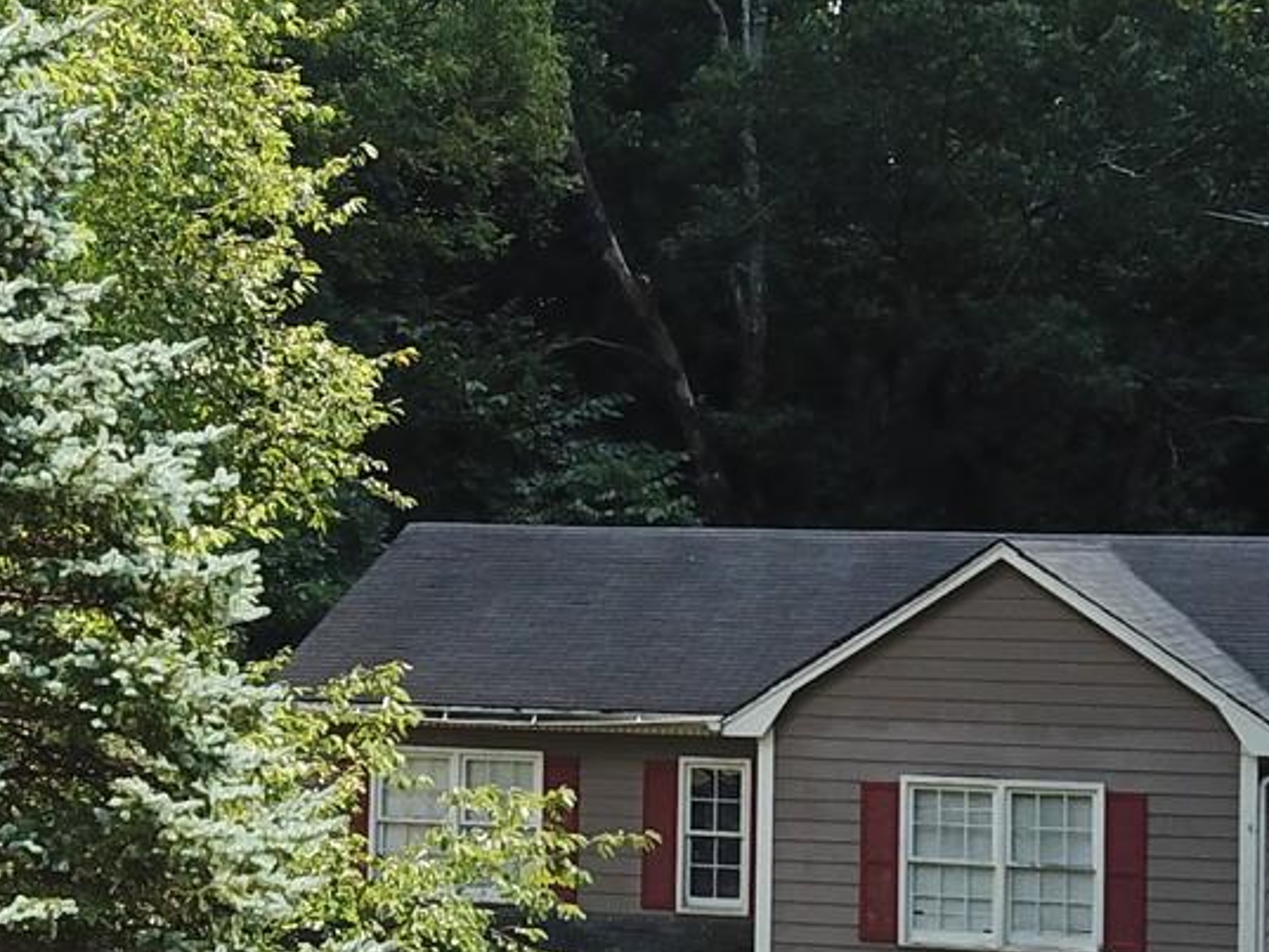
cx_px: 624
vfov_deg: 15.9
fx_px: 3410
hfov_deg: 21.1
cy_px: 430
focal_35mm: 93
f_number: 2.2
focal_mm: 4.73
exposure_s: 1/50
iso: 150
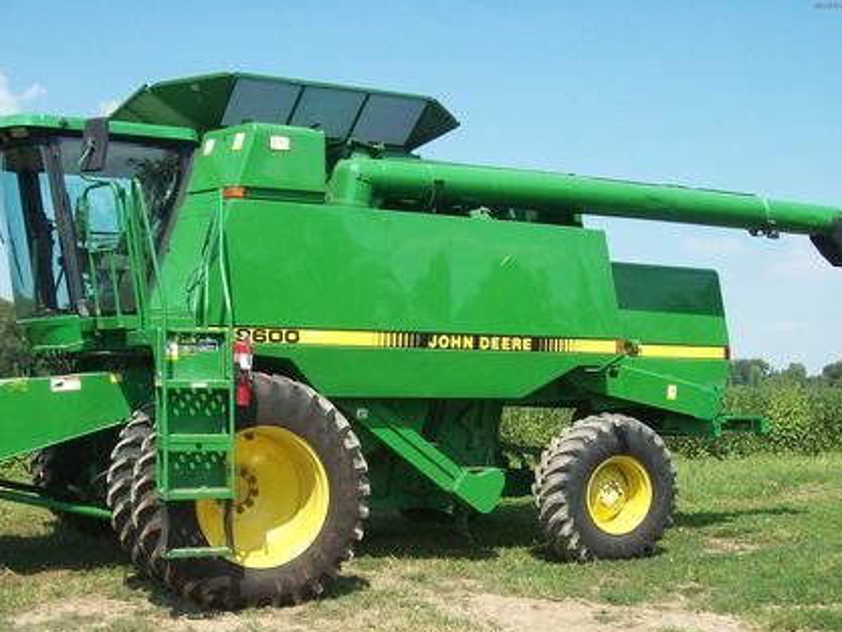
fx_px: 1144
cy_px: 408
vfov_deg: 30.7
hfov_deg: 40.3
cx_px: 339
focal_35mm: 47
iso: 80
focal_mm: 6
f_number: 4.8
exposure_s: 1/385
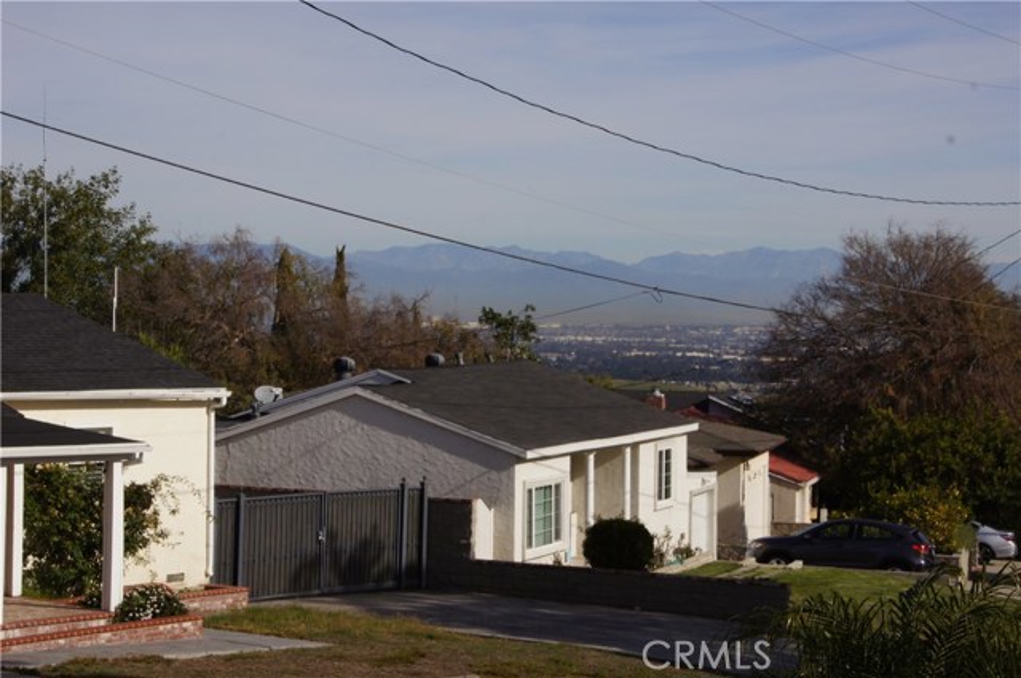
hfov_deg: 24.6
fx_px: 2337
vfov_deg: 16.5
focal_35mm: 82
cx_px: 510
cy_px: 339
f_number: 18
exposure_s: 1/160
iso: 100
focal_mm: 55
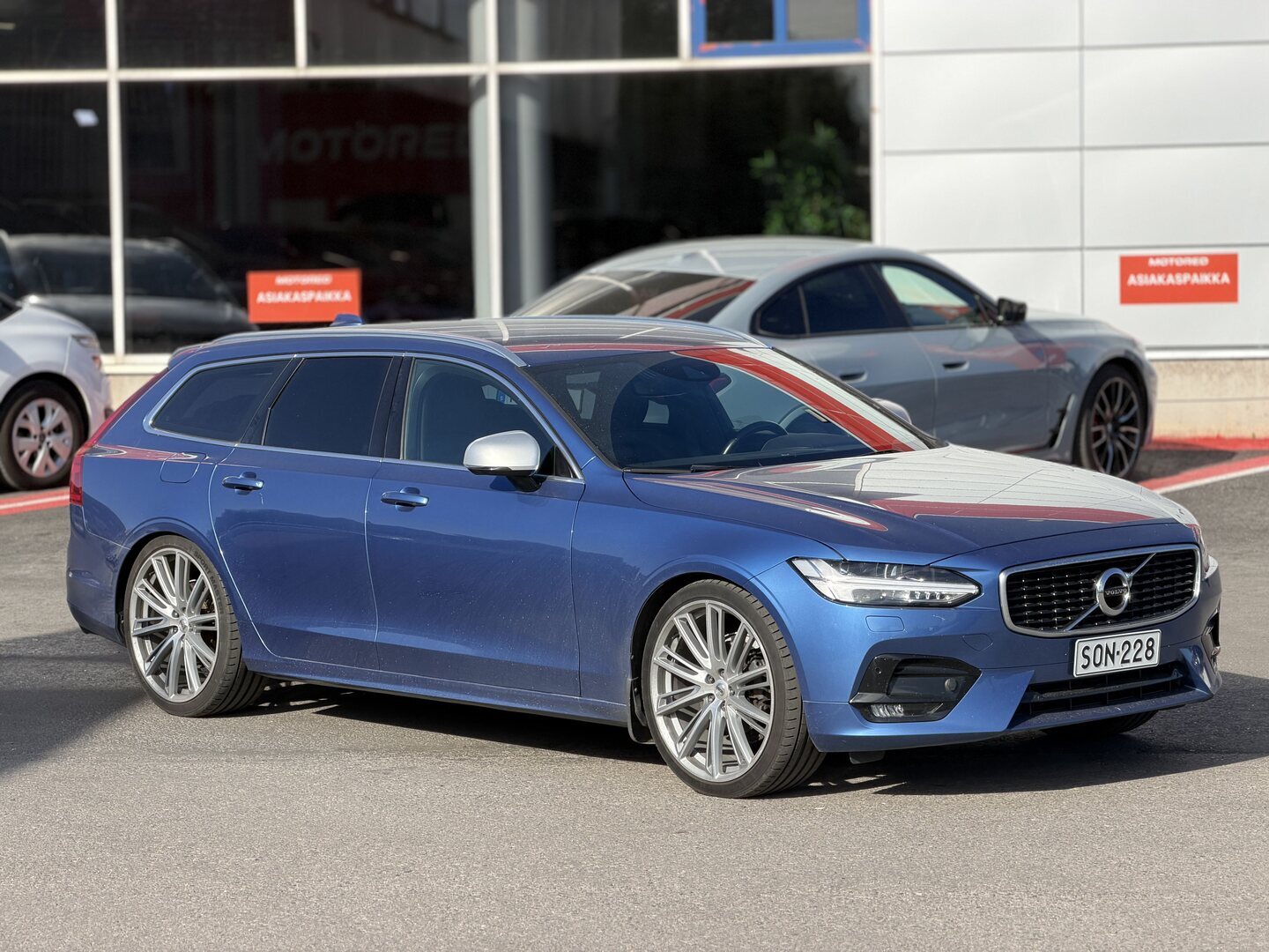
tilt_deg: -3.4
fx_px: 3666
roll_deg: +1.3
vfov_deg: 14.8
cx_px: 634
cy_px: 476
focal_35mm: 100
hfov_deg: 19.6
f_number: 2.8
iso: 32
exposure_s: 1/638
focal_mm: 16.89
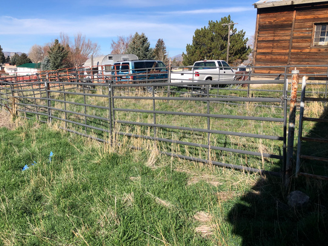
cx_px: 136
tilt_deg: -9.5
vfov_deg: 42.9
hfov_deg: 55.1
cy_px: 125
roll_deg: -1.9
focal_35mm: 33
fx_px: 313
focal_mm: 3.99
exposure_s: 1/2000
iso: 20
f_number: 1.8
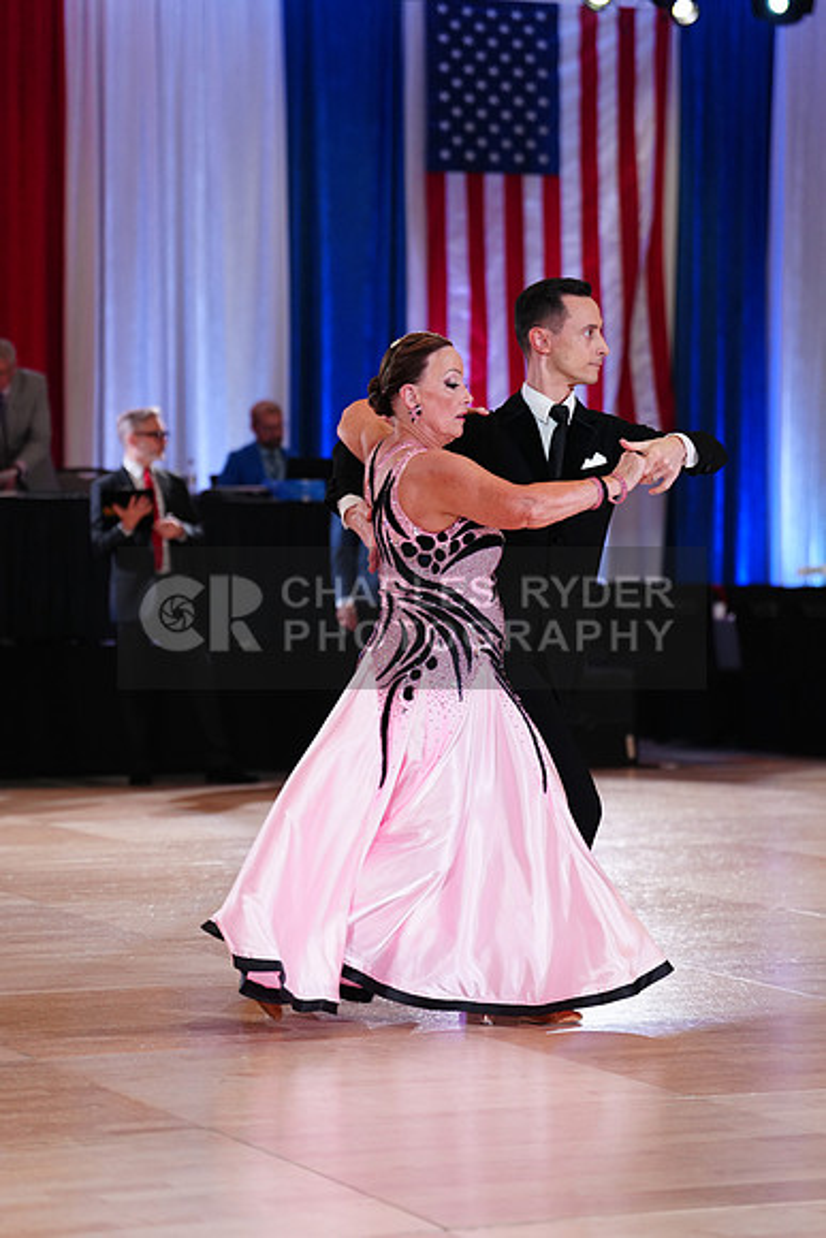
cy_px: 619
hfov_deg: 14.7
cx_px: 413
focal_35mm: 93
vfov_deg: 21.9
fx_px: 3199
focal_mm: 93
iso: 1600
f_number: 2.8
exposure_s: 1/400
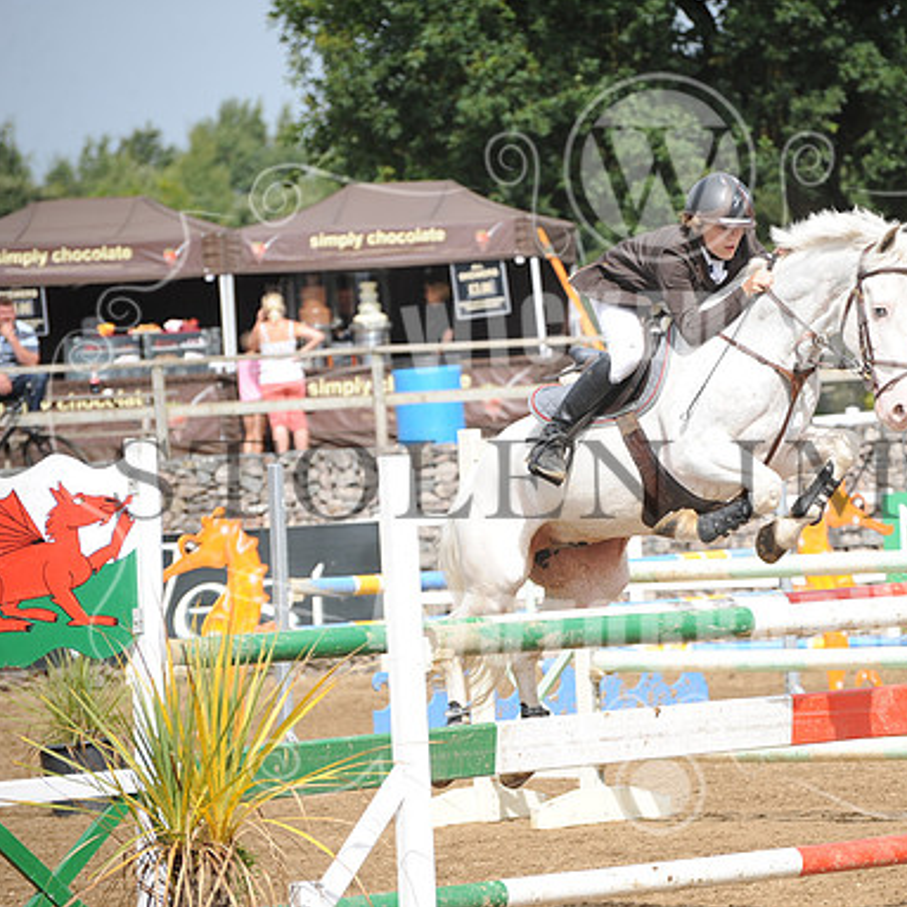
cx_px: 661
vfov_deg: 7.4
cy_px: 452
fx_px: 7055
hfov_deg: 7.3
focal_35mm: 238
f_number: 5.6
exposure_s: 1/1250
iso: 320
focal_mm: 185
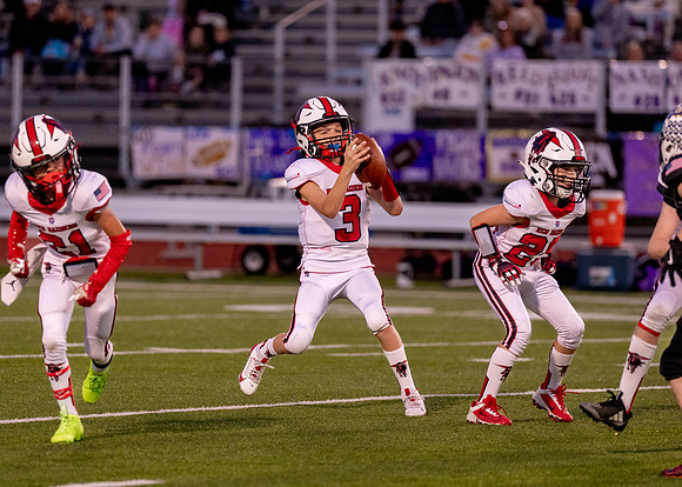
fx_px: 6571
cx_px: 333
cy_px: 207
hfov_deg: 5.9
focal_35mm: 339
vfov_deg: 4.2
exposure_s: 1/1000
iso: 1600
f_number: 2.8
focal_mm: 200
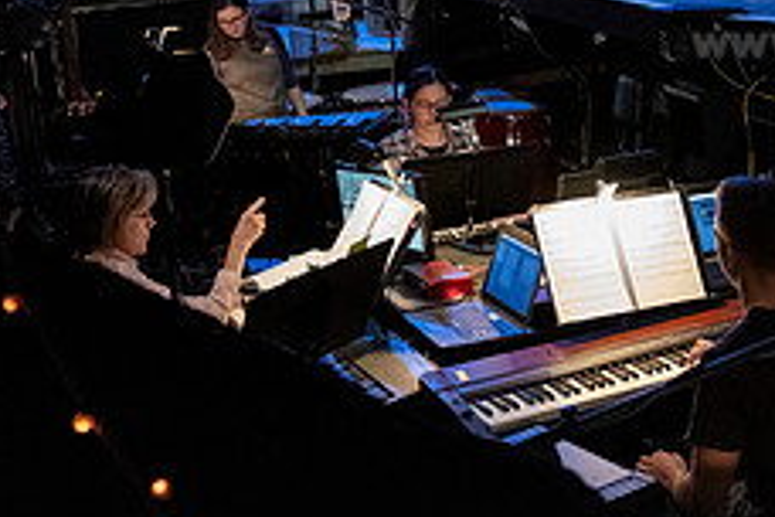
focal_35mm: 66
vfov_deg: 20.4
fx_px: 1421
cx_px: 537
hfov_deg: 30.2
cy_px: 114
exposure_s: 1/200
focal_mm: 26
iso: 8000
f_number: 2.8
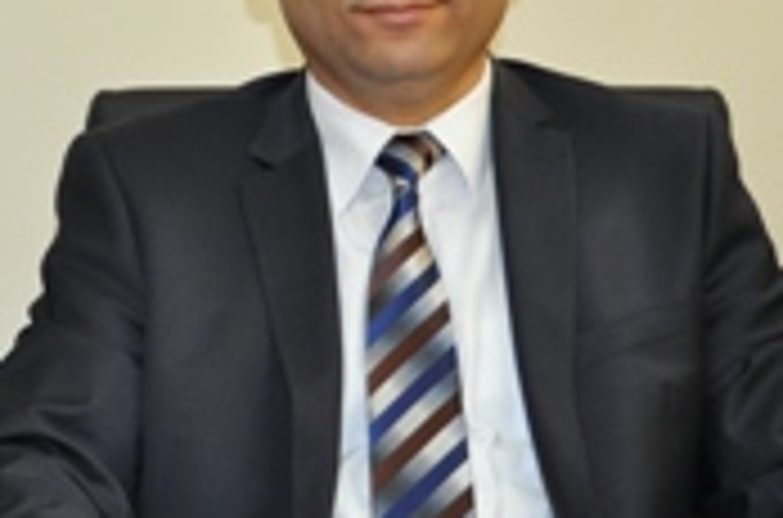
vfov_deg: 12.1
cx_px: -45
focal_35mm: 112
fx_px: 2436
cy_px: 149
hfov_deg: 17.7
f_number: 4.5
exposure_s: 1/60
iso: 800
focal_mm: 29
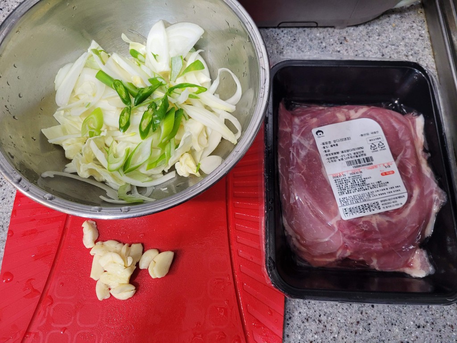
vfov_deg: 53.1
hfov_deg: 67.3
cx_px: 228
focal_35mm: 26
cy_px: 172
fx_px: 343
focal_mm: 5.4
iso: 250
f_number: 1.8
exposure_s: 1/60
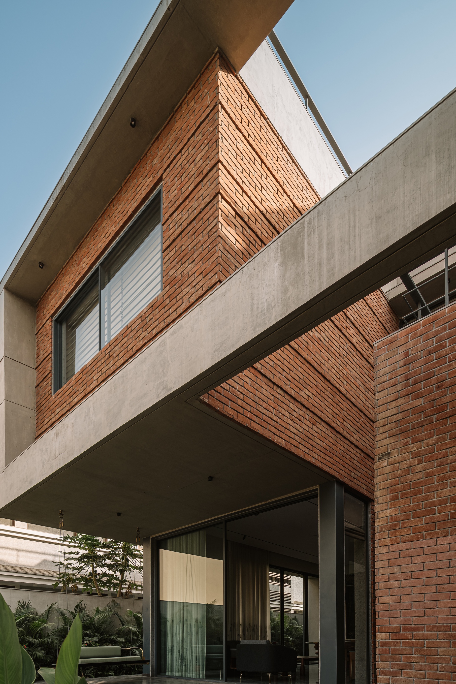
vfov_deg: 81.0
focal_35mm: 21
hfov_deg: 59.5
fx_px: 399
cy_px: 373
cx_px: 224
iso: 100
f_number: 10
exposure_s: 1/50
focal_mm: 19
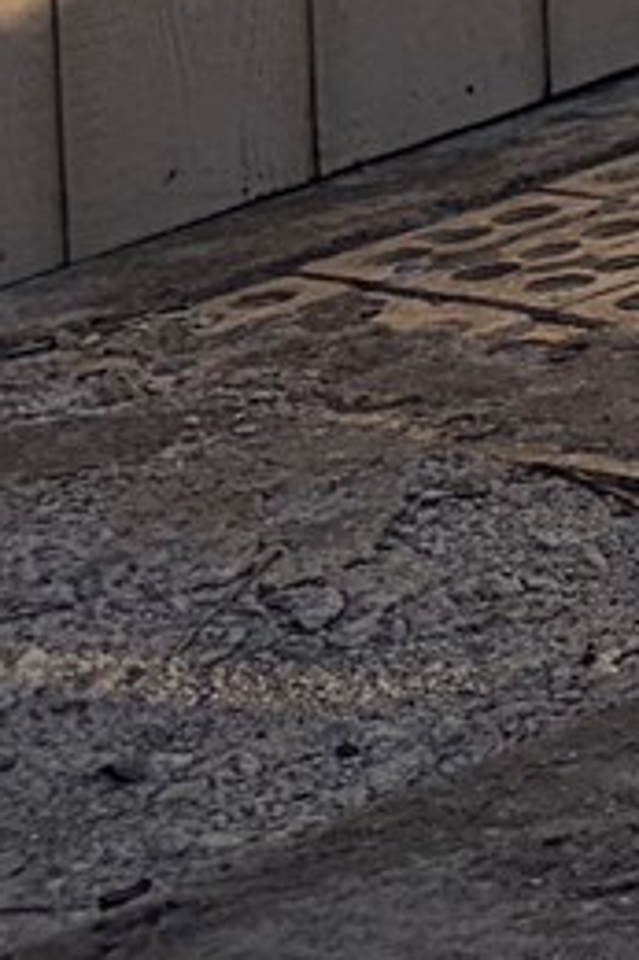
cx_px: 3771
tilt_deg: +0.1
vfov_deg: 8.3
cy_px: -1813
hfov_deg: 4.7
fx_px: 5678
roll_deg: +1.4
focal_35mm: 213
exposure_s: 1/2283
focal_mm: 5.96
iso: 50
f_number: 1.6
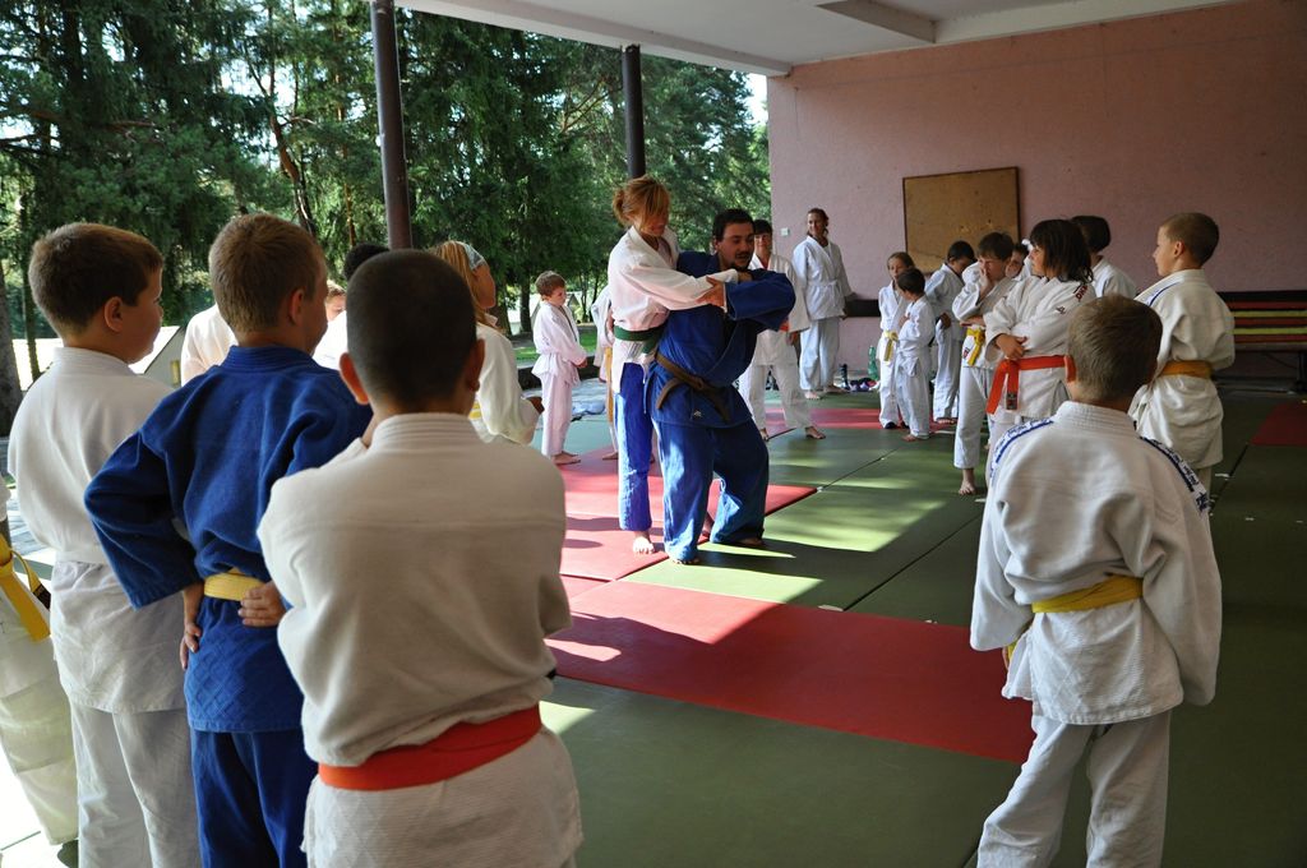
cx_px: 654
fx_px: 1197
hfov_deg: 57.3
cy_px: 434
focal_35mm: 33
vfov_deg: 39.9
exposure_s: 1/1000
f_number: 4.5
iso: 800
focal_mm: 22
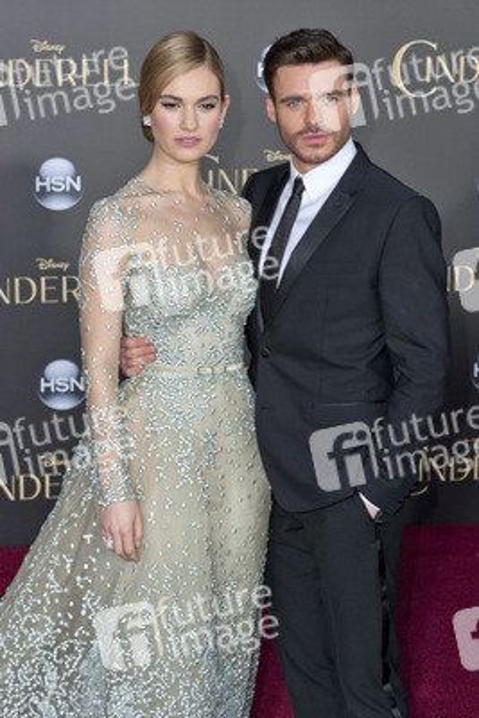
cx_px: 240
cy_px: 359
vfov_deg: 33.4
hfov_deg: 22.6
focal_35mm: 60
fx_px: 1196
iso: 400
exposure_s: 1/400
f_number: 4
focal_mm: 60
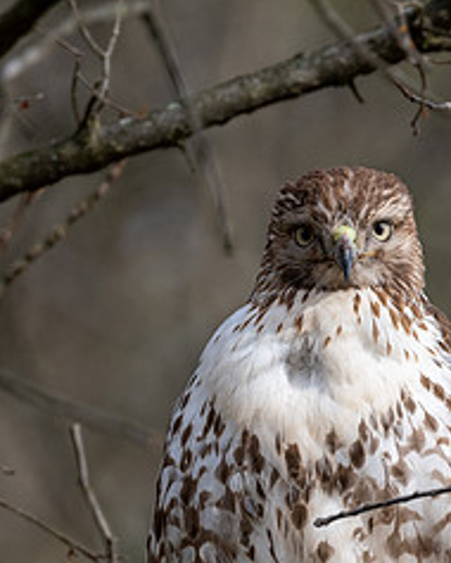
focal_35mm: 1604
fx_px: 26728
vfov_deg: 1.2
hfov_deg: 1.0
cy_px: 456
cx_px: 429
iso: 200
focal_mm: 400
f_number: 6.3
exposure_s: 1/640
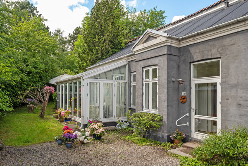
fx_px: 172
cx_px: 124
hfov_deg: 71.5
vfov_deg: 51.3
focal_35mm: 25
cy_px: 83
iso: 200
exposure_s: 1/80
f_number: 7.1
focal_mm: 16.6
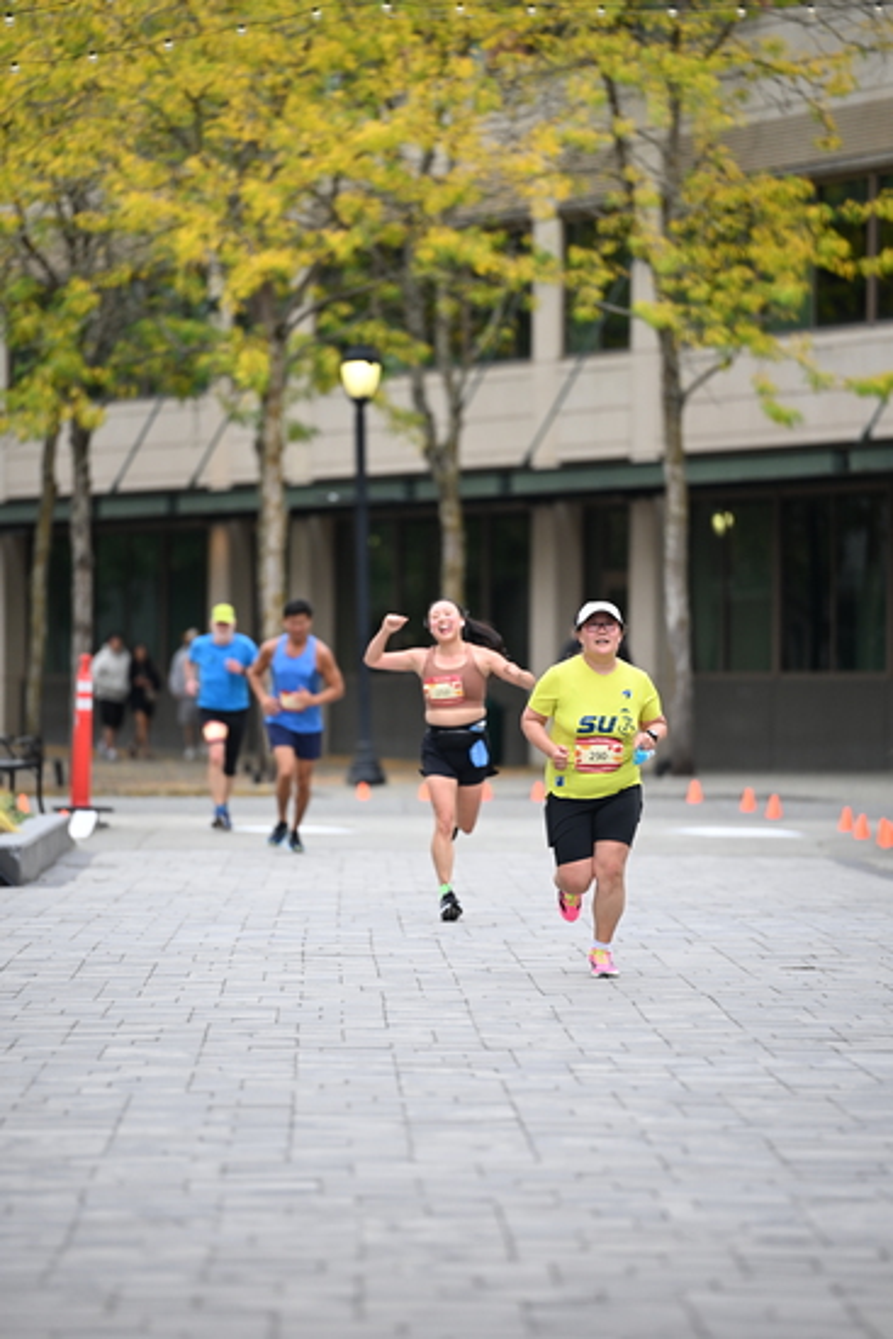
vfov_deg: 10.3
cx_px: 446
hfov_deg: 6.9
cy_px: 670
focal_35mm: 200
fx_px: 7436
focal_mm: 200
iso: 640
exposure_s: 1/1600
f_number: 2.8
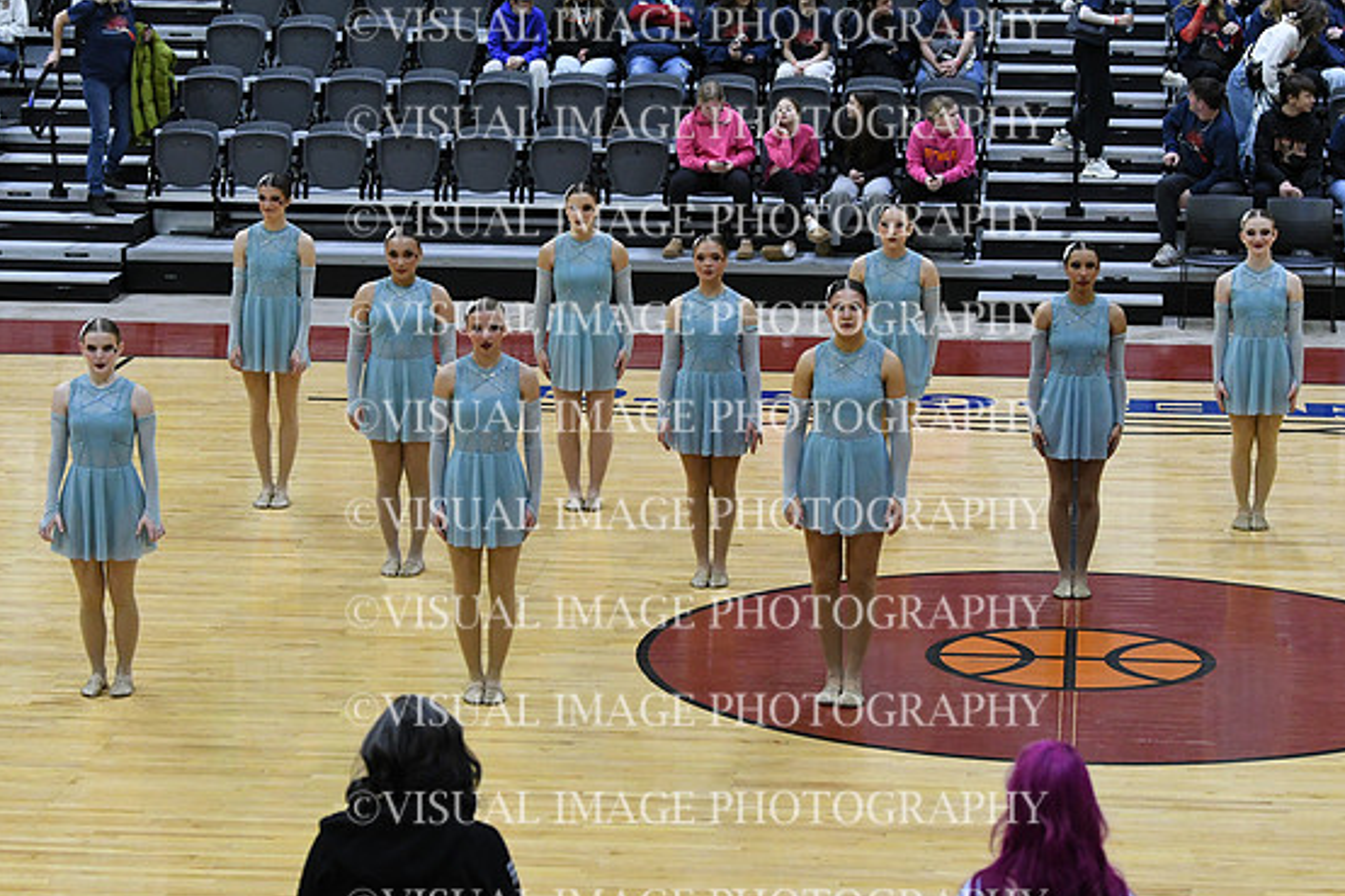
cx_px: 697
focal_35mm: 110
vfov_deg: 12.4
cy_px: 465
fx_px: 4108
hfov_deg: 18.6
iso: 5000
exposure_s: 1/500
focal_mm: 70
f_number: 4
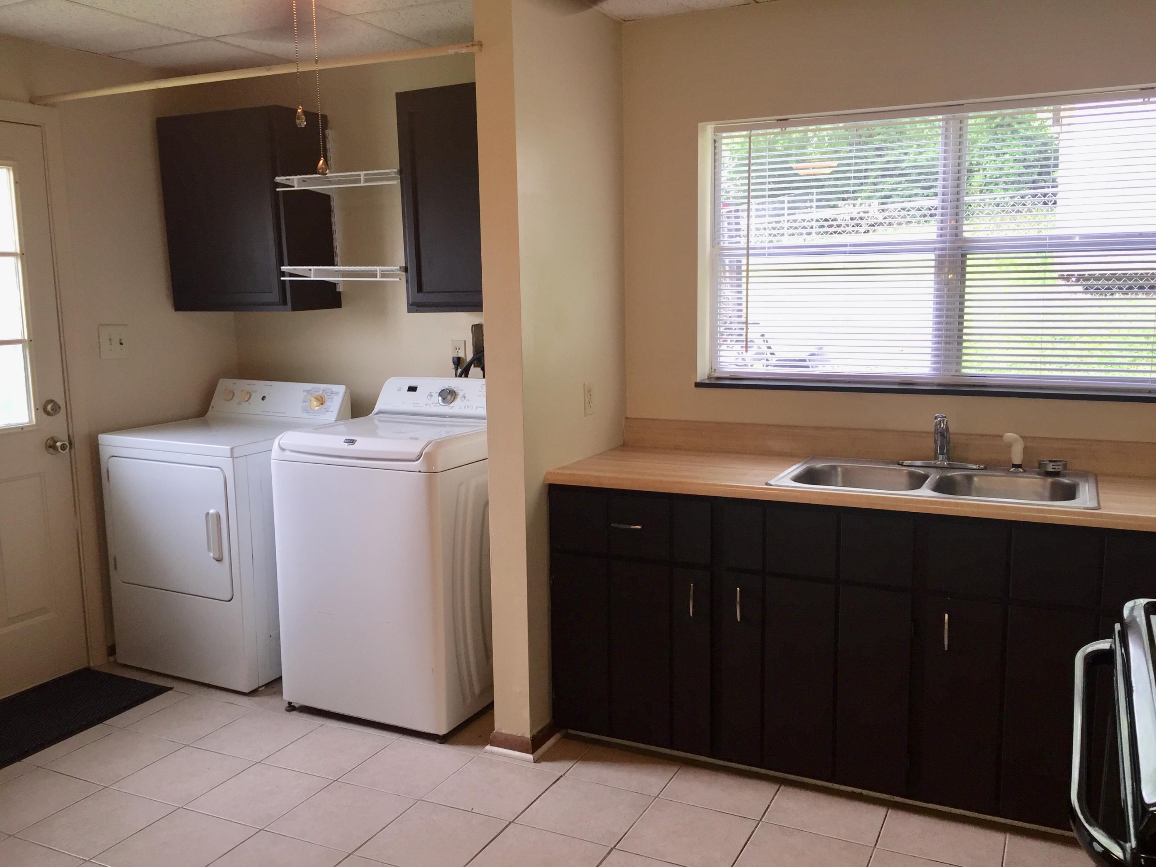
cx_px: 578
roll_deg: +0.7
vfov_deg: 48.2
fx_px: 968
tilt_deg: -9.6
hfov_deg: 61.7
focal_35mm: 29
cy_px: 434
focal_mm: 4.15
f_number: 2.2
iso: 40
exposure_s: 1/30
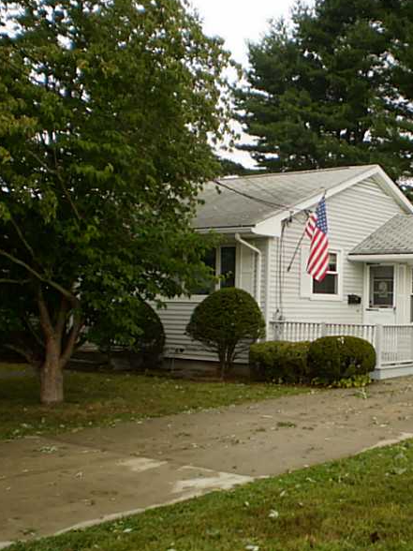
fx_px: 779
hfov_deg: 28.9
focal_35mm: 49
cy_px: 275
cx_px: 340
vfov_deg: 38.9
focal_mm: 6.3
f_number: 3.1
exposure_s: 1/250
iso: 64
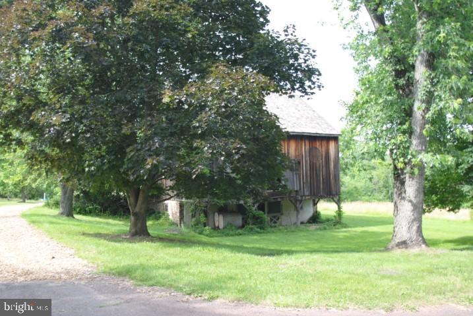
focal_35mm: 36
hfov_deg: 53.1
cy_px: 158
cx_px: 236
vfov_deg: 37.0
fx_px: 474
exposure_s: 1/160
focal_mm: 24
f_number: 4.5
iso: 200
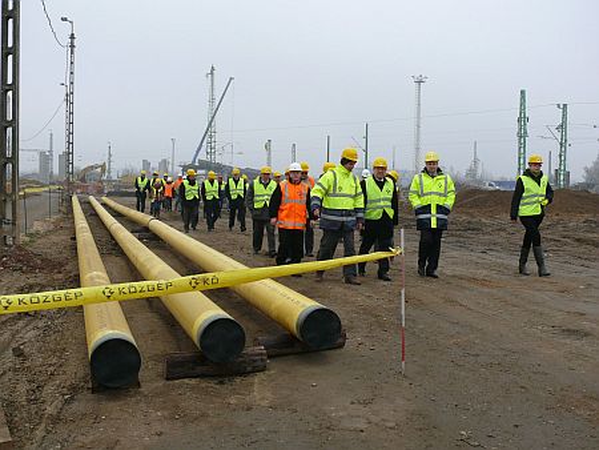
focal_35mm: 36
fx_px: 623
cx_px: 300
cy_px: 225
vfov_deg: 39.7
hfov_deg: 51.3
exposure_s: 1/200
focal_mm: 7.6
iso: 100
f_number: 4.5
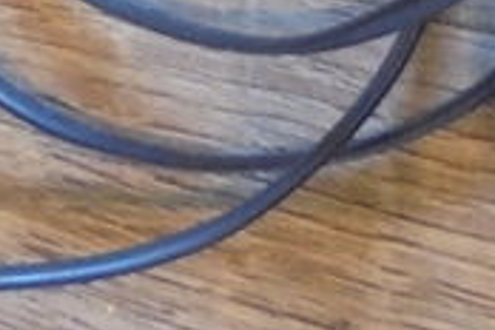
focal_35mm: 155
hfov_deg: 13.2
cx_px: 415
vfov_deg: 7.7
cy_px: -683
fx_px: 2131
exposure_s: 1/25
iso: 400
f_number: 3.5
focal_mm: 4.6
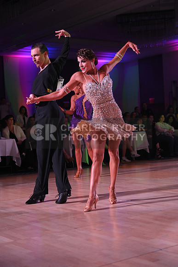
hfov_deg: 21.9
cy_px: 134
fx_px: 460
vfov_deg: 32.4
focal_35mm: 62
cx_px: 89
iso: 2500
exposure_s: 1/320
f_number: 4.5
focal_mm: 62
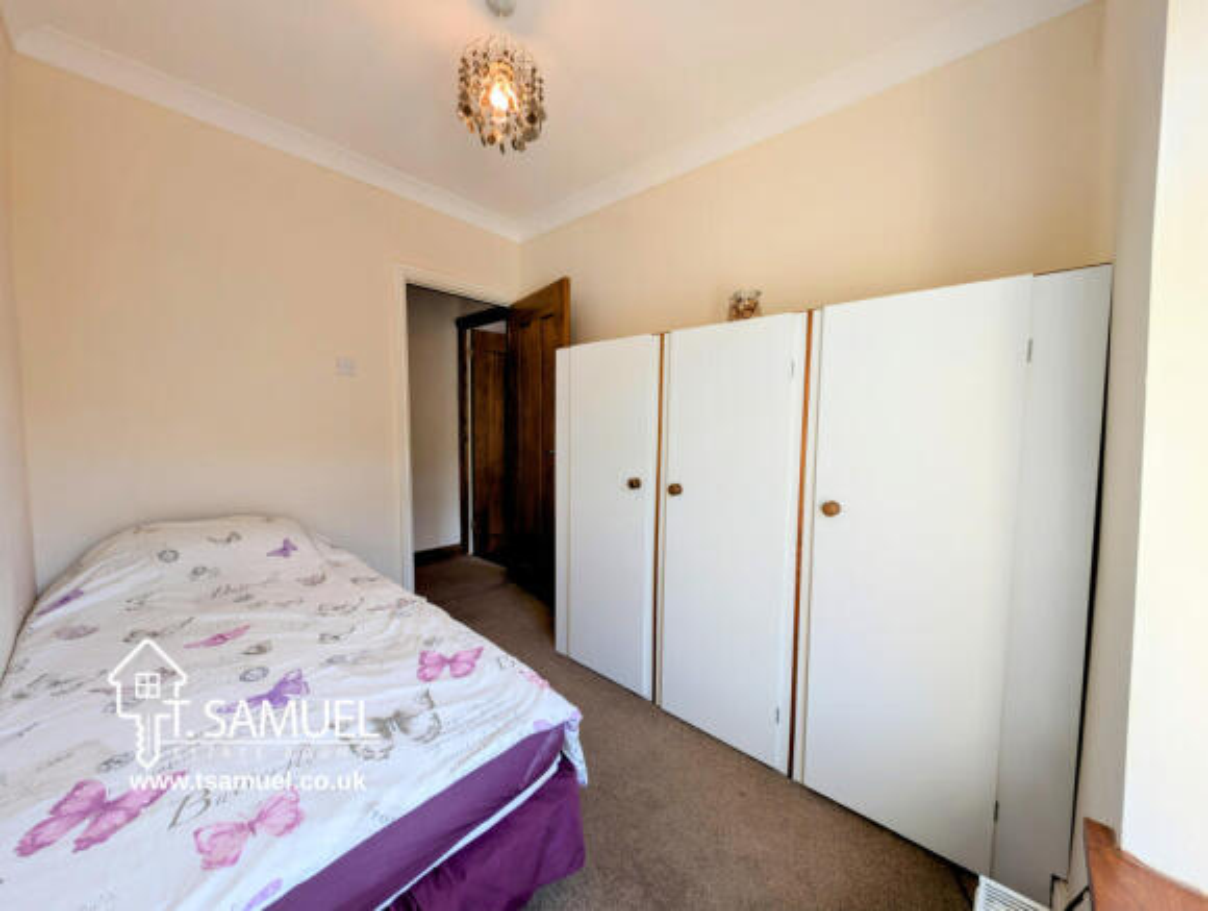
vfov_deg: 94.7
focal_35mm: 12
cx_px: 604
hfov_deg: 110.4
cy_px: 456
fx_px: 419
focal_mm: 2.23
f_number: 1.95
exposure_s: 1/99.8
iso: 41
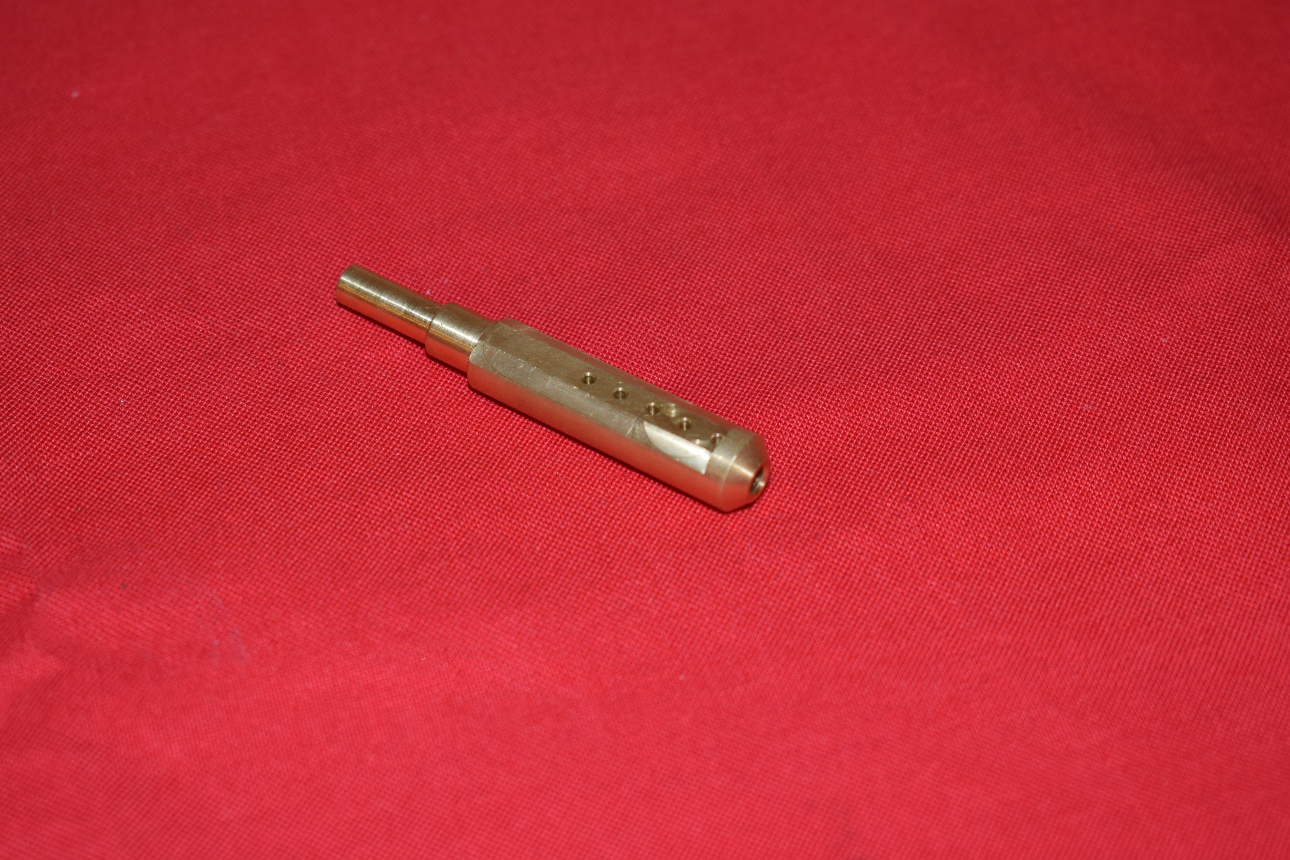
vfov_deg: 15.8
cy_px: 415
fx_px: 3101
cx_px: 634
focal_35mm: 87
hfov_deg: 23.5
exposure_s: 1/60
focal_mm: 55
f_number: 5.6
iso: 320
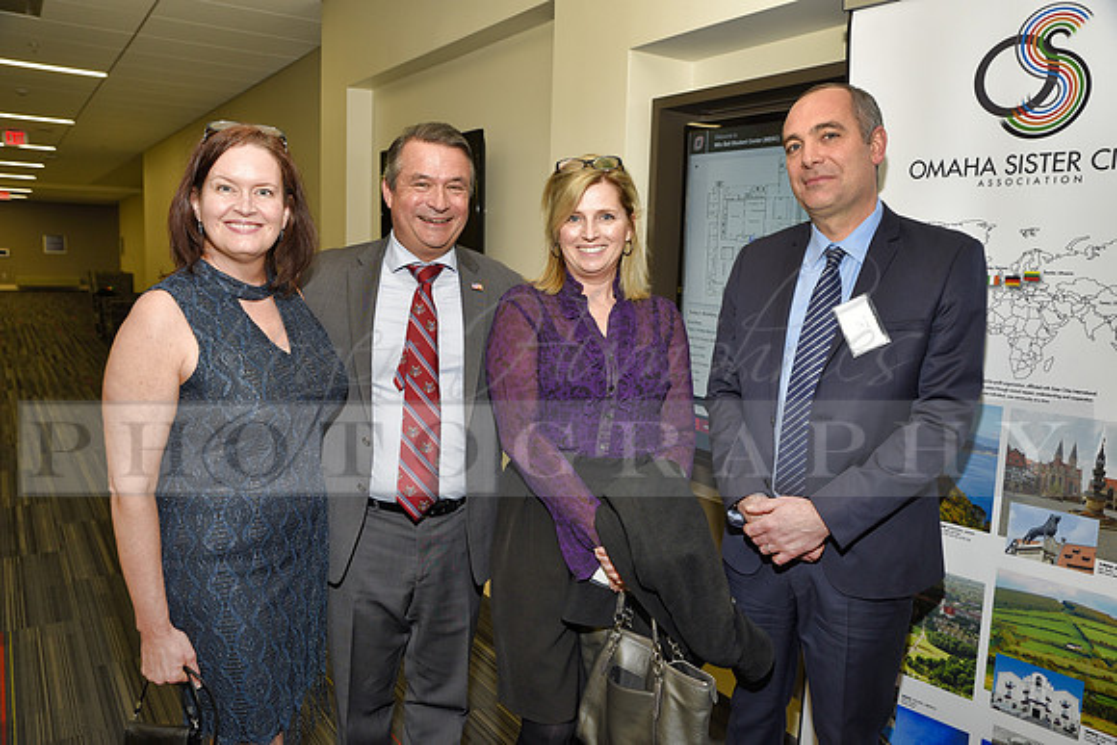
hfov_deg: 63.6
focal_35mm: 29
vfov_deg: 45.0
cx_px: 558
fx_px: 900
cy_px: 372
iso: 200
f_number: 5
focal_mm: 29
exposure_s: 1/60
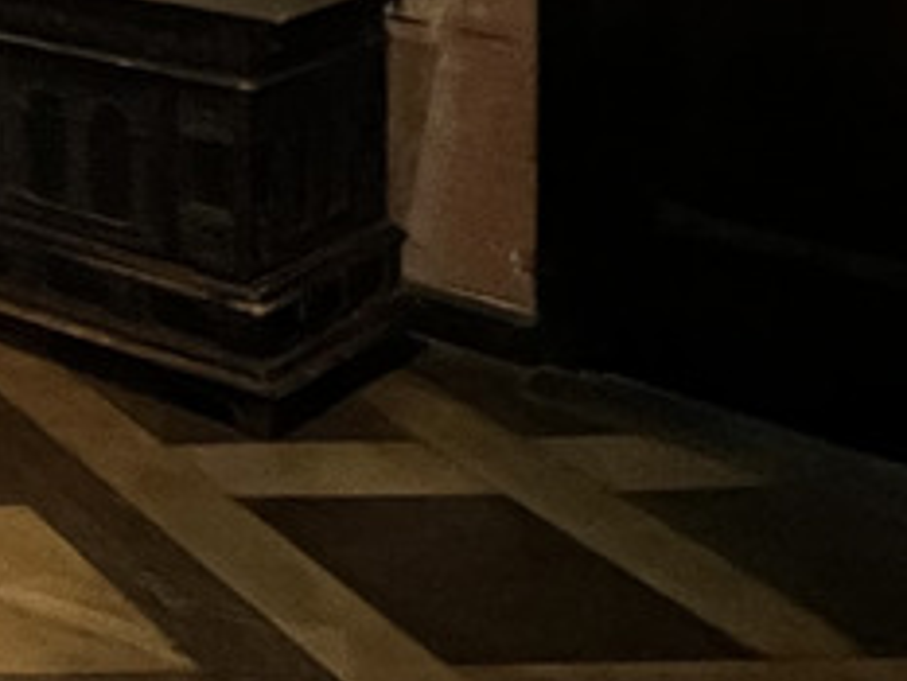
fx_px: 1756
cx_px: -1074
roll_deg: +1.8
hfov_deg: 17.0
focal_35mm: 67
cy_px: -370
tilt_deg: -3.1
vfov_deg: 19.0
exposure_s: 1/33
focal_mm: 1.57
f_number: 1.8
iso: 800
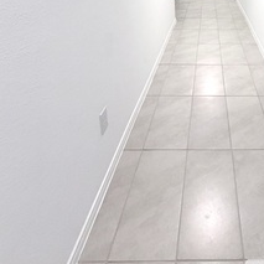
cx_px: 213
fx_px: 250
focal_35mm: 29
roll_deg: -1.0
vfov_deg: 46.4
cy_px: -1
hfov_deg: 52.0
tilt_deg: -13.4
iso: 320
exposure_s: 1/120
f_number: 2.2
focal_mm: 2.22
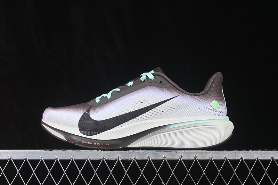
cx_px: 139
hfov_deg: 27.0
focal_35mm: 75
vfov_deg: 18.2
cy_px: 92
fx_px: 579
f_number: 8
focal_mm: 50
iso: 160
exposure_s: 1/80
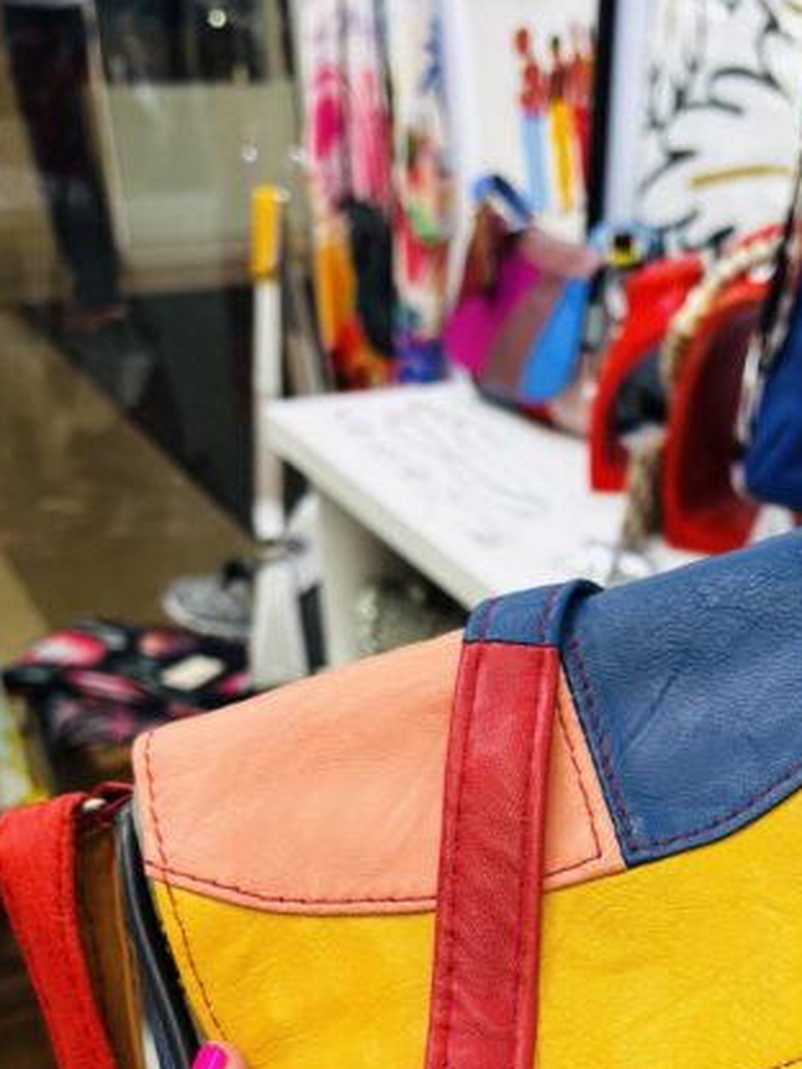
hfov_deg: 28.4
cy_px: 835
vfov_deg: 37.0
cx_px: 658
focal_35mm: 50
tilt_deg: -28.2
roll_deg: -0.9
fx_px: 1545
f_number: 1.6
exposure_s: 1/100
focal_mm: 5.96
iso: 80
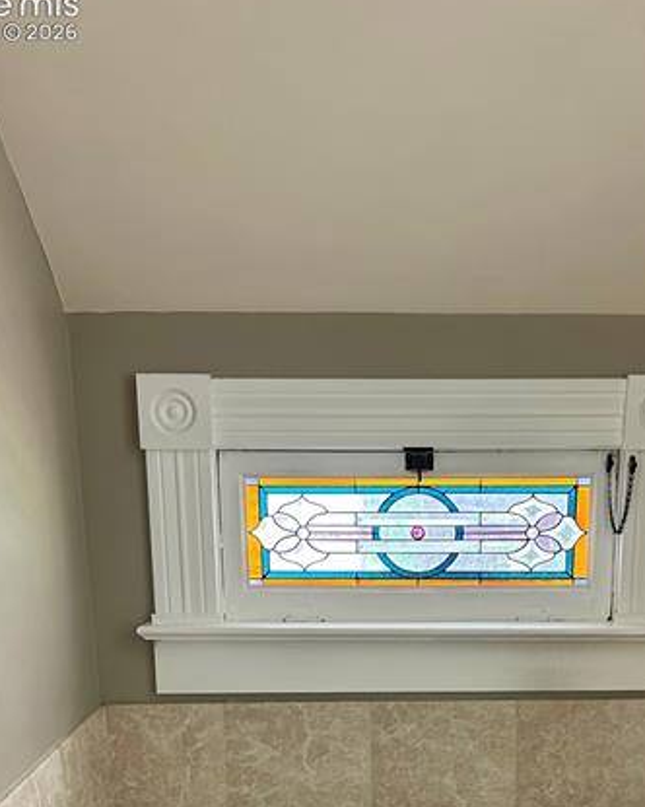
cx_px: 425
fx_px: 1122
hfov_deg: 31.9
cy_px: 690
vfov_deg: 37.5
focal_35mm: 47
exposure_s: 1/65
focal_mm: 5.7
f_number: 1.5
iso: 125
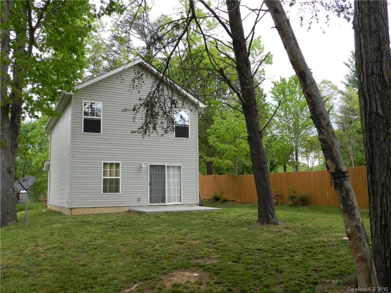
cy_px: 146
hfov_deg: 56.8
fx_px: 361
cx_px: 196
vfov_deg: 44.2
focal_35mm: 32
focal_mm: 5.6
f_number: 4.5
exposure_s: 1/60
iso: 160
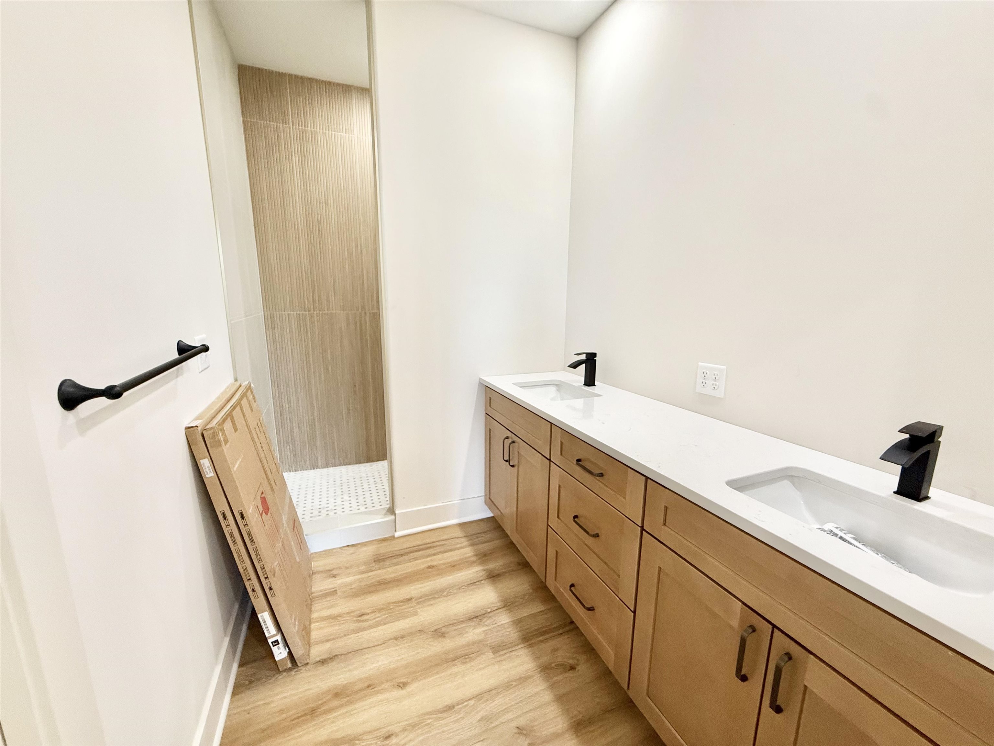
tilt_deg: -10.2
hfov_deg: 102.1
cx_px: 497
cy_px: 373
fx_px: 402
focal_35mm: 14
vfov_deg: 85.7
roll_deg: -1.3
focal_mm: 2.22
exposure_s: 1/120
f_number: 2.2
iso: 320
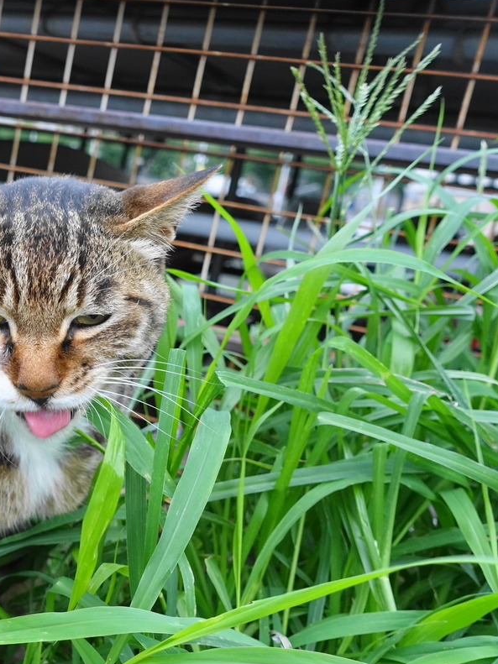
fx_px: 672
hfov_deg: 36.5
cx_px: -1
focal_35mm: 35
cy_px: 332
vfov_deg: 52.6
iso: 640
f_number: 2.8
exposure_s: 1/200
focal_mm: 8.8
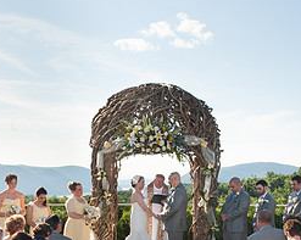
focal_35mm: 54
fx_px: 480
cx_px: 160
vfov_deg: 27.6
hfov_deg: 34.8
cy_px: 188
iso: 200
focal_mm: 24
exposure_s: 1/125
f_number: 14
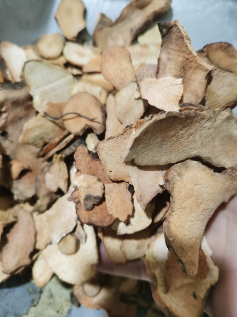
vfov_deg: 65.3
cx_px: 118
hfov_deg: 51.3
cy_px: 158
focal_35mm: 27
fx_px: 247
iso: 320
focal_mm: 5.58
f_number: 1.8
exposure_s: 1/25.7
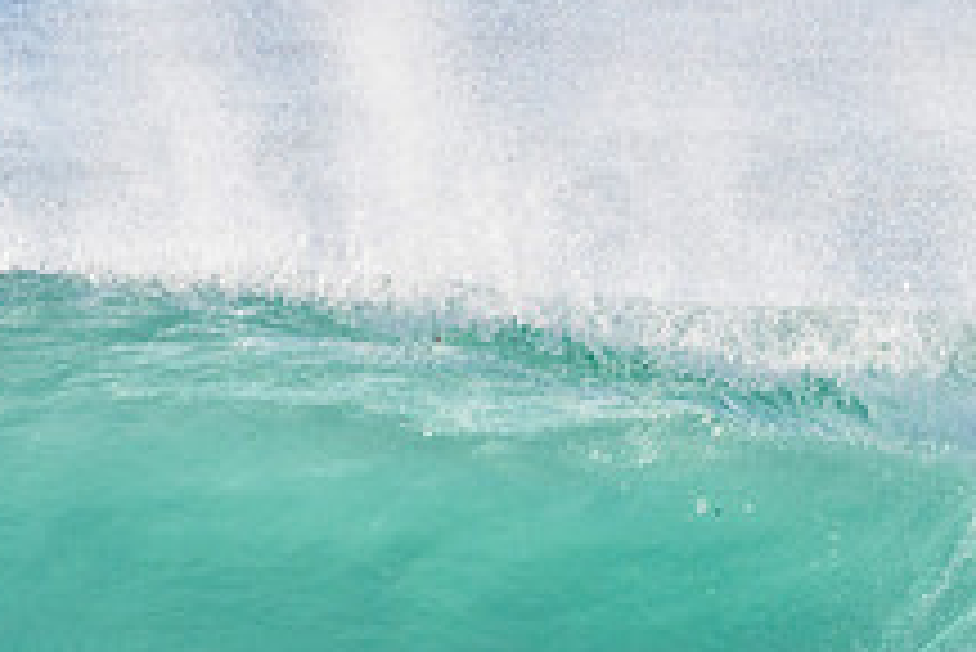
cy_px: 628
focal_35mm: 1638
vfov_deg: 0.8
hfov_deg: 1.3
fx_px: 44436
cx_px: 705
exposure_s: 1/2000
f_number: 5.6
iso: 220
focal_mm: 500
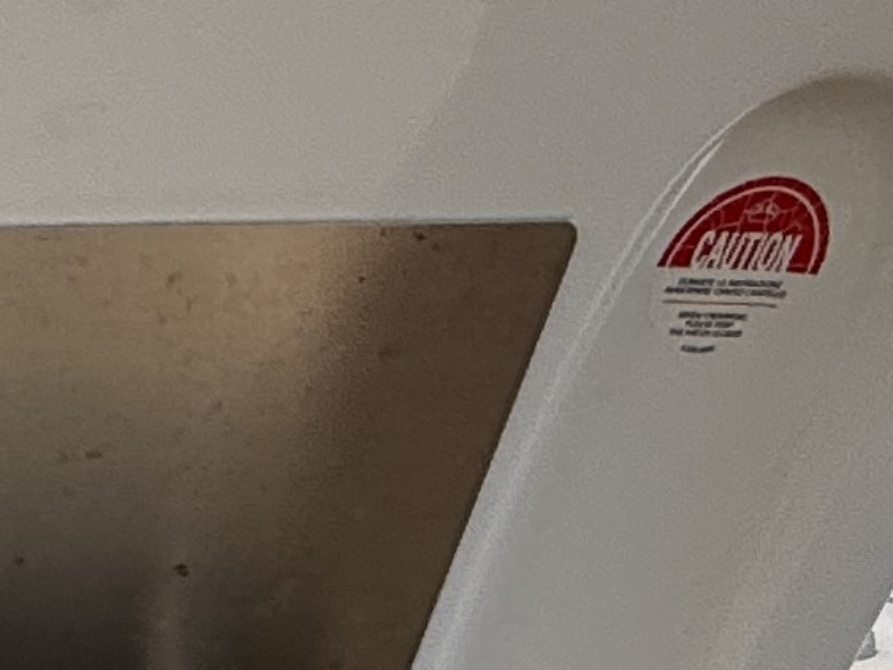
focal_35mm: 100
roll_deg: -0.9
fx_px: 2580
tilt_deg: -31.8
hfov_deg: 16.3
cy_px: 1917
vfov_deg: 10.8
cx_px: -744
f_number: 2.2
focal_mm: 2.22
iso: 50
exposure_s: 1/985
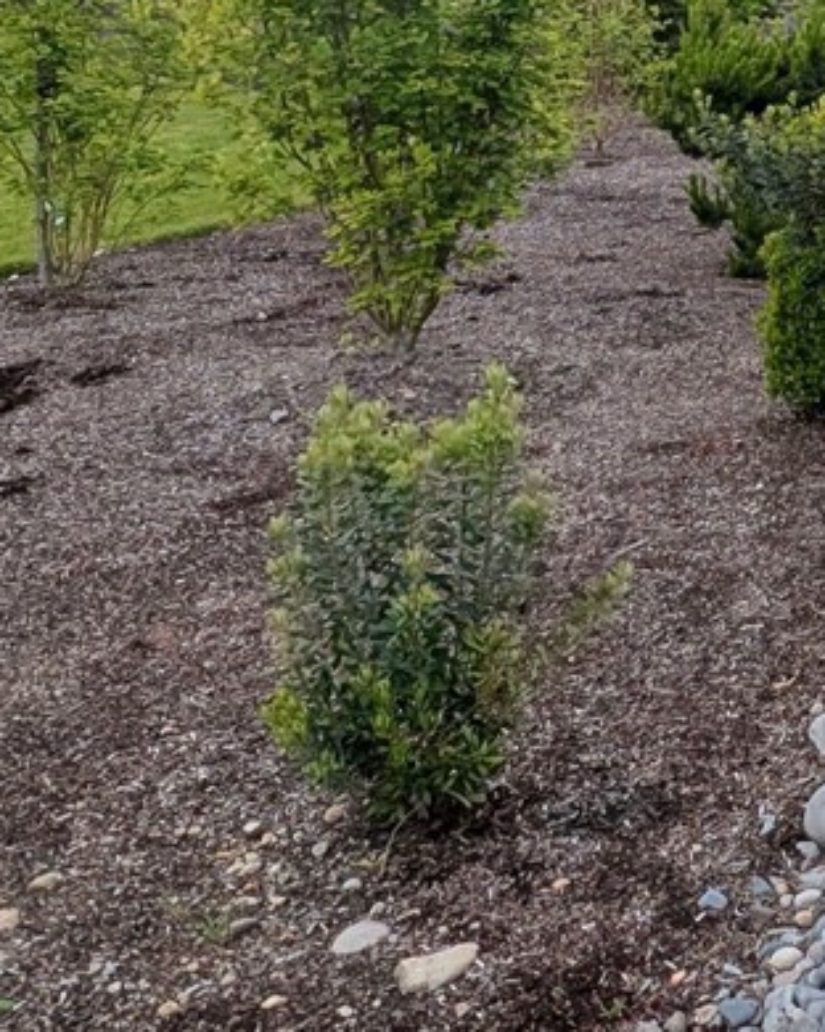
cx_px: 1097
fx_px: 1587
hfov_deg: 24.9
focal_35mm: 52
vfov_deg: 32.4
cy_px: -60
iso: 47
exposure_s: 1/2212
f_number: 2.2
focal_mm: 1.95
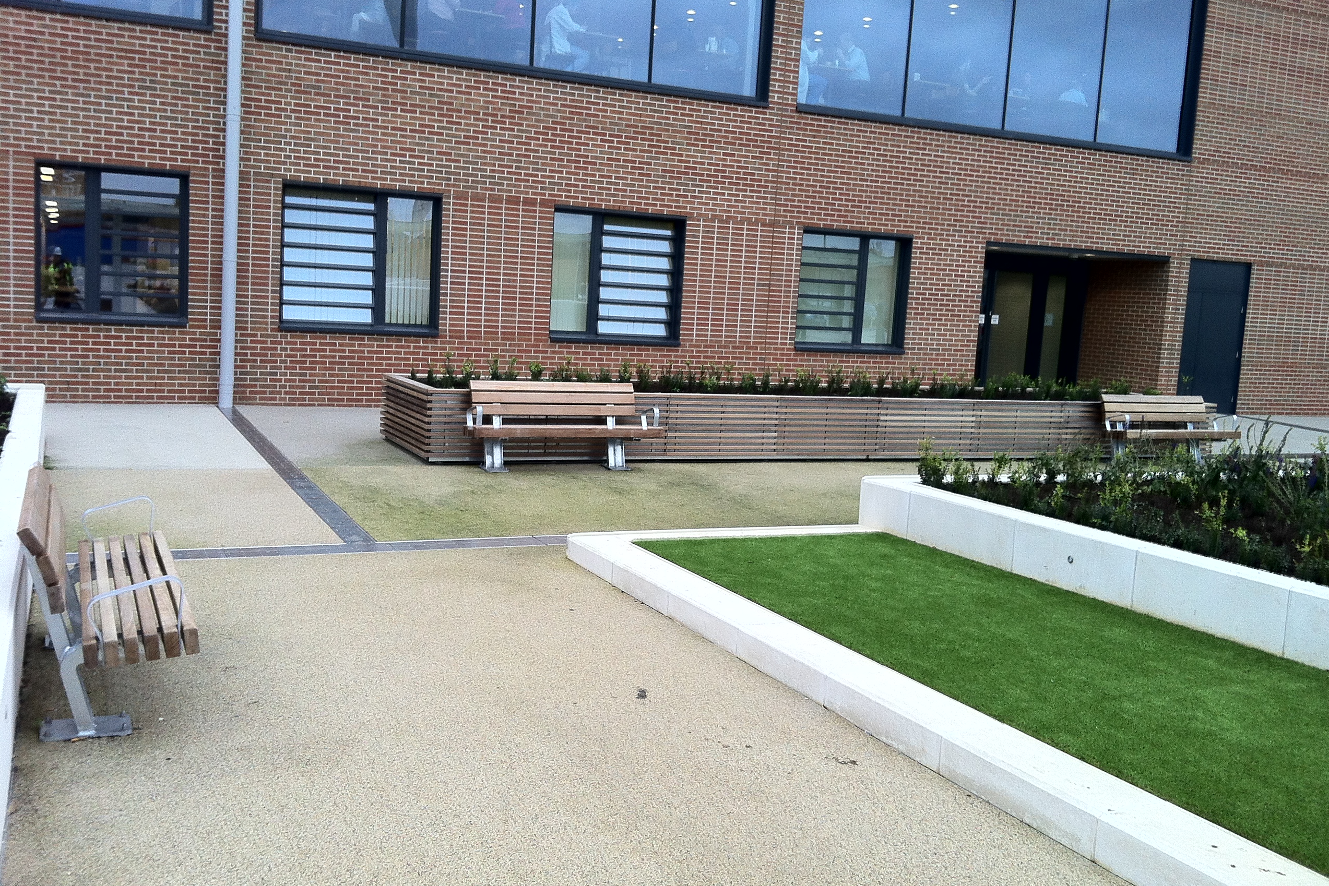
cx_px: 675
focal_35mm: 37
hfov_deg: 51.9
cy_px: 434
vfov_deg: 35.9
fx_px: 1366
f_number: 2.8
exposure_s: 1/120
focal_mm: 3.85
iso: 100
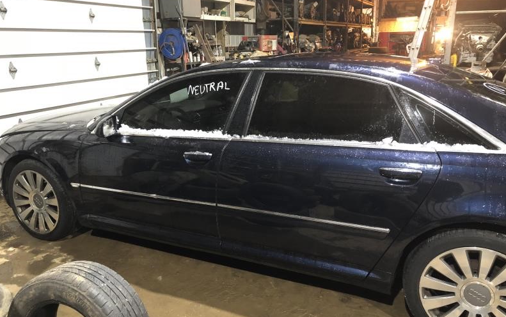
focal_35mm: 30
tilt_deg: -14.4
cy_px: 152
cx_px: 251
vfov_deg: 41.9
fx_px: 414
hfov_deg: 62.9
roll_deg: +0.5
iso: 100
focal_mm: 3.99
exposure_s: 1/8
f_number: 1.8
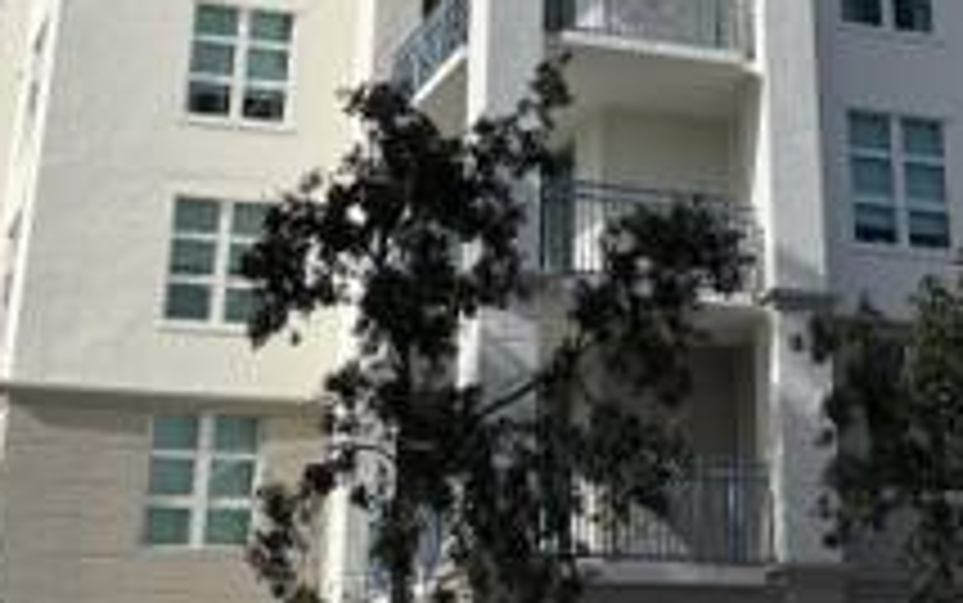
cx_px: 729
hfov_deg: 26.8
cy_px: -160
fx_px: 1996
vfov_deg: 16.3
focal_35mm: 76
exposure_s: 1/7353
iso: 80
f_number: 1.78
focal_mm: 6.76
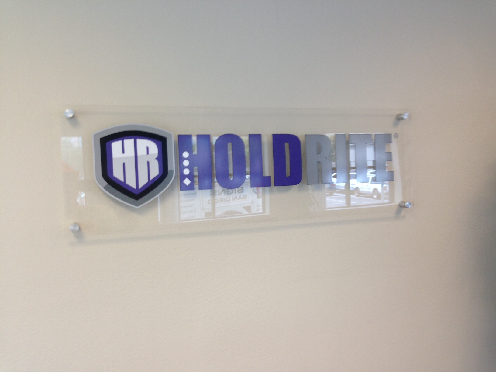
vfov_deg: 42.9
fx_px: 473
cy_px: 186
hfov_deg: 55.4
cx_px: 248
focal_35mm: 33
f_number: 2.4
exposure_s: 1/30
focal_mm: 4.12
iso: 50
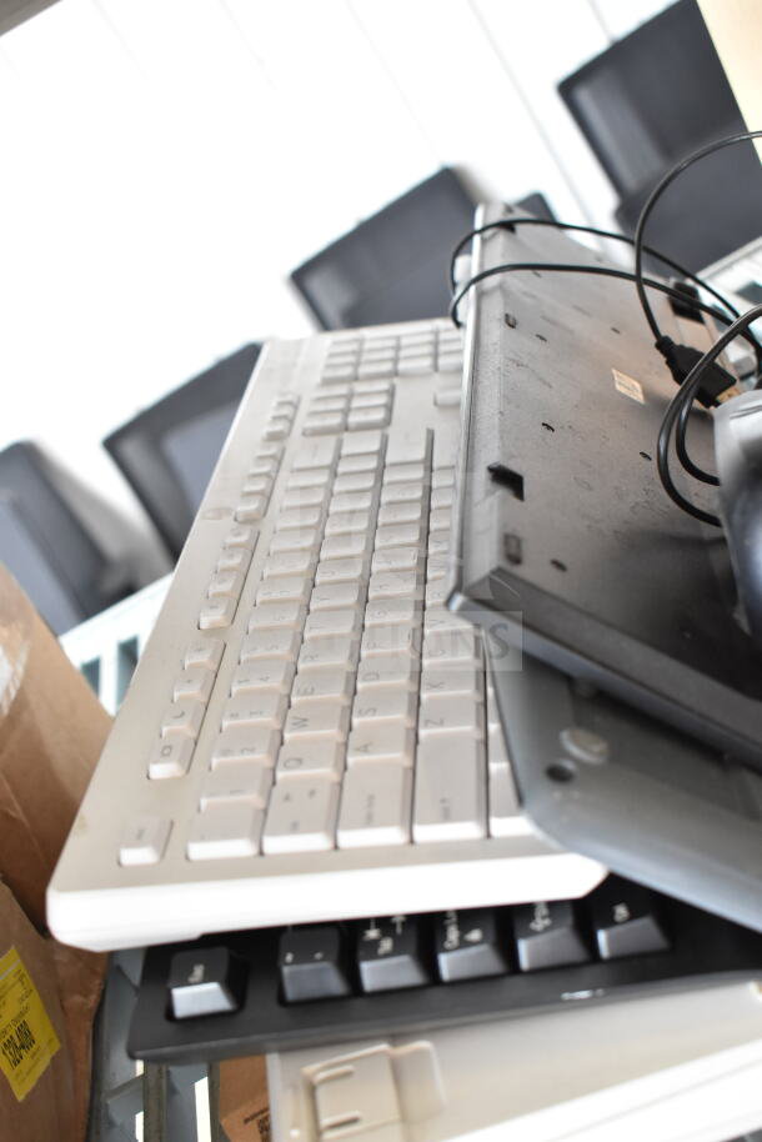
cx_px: 381
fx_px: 1380
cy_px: 571
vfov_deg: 44.9
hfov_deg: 30.9
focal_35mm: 44
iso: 1600
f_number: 5
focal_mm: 29
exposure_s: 1/100
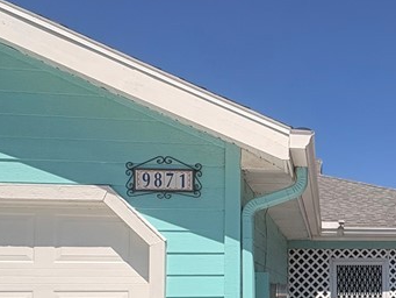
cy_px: 275
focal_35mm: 42
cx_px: 403
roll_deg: +0.6
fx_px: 481
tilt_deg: +4.8
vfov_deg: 32.5
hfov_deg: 39.1
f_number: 2.2
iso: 50
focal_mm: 2.22
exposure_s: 1/4132
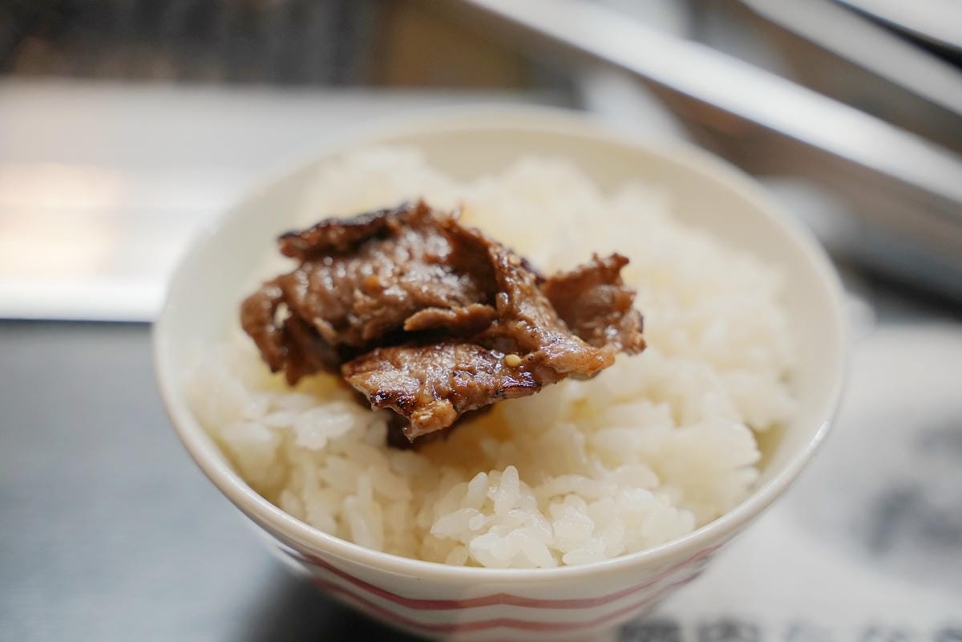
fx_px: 2004
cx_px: 481
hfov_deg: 27.0
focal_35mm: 75
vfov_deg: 18.2
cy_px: 321
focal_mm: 75
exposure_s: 1/80
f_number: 4
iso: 1000
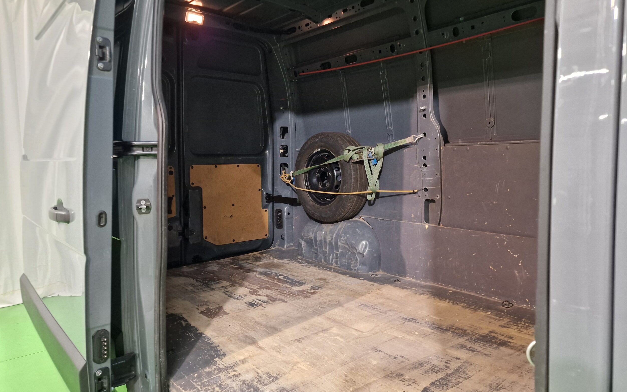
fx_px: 427
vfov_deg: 49.2
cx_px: 321
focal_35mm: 25
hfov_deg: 72.5
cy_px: 178
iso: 320
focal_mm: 6.4
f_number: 1.8
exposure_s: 1/50
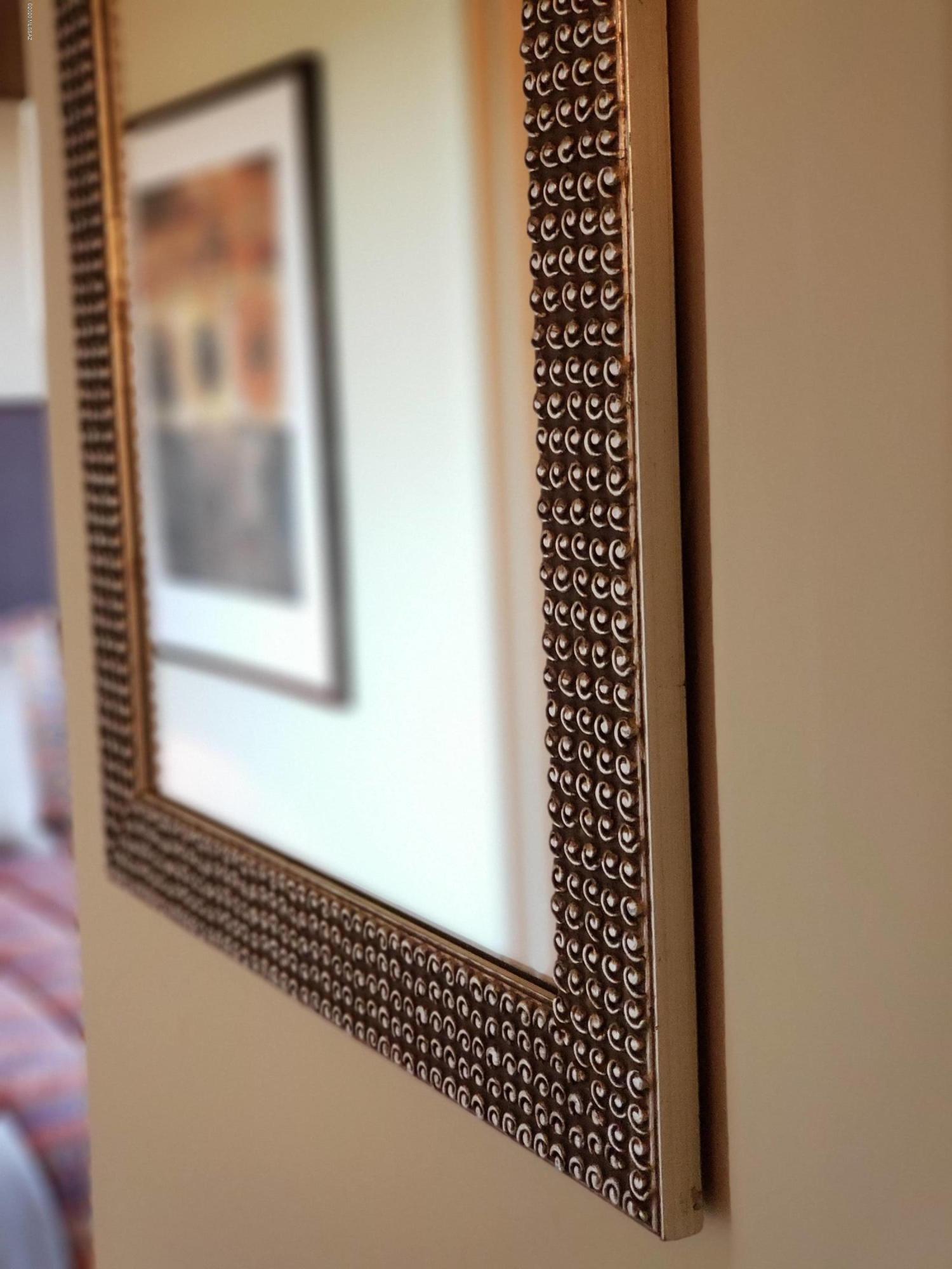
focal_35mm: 52
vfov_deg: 36.8
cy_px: 634
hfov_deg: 28.0
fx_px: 1907
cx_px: 476
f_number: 2.4
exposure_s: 1/24
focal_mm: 6
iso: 640
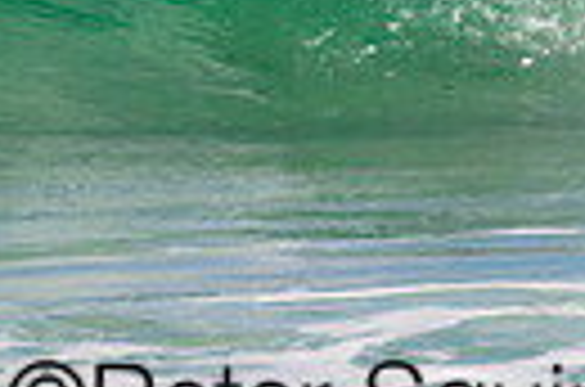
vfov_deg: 0.4
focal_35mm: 3581
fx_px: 58049
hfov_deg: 0.6
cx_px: 356
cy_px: -344
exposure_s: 1/2000
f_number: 11
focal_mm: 800
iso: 1100
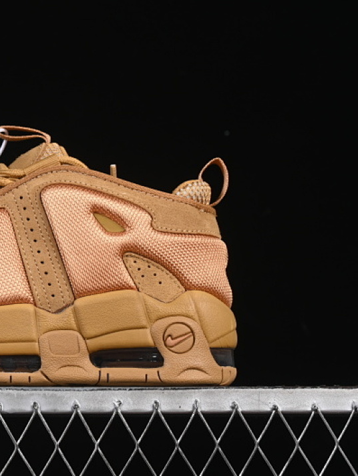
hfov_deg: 13.4
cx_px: 2
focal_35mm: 109
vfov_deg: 18.0
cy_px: 239
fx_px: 1502
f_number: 8
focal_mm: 50
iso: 160
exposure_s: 1/80
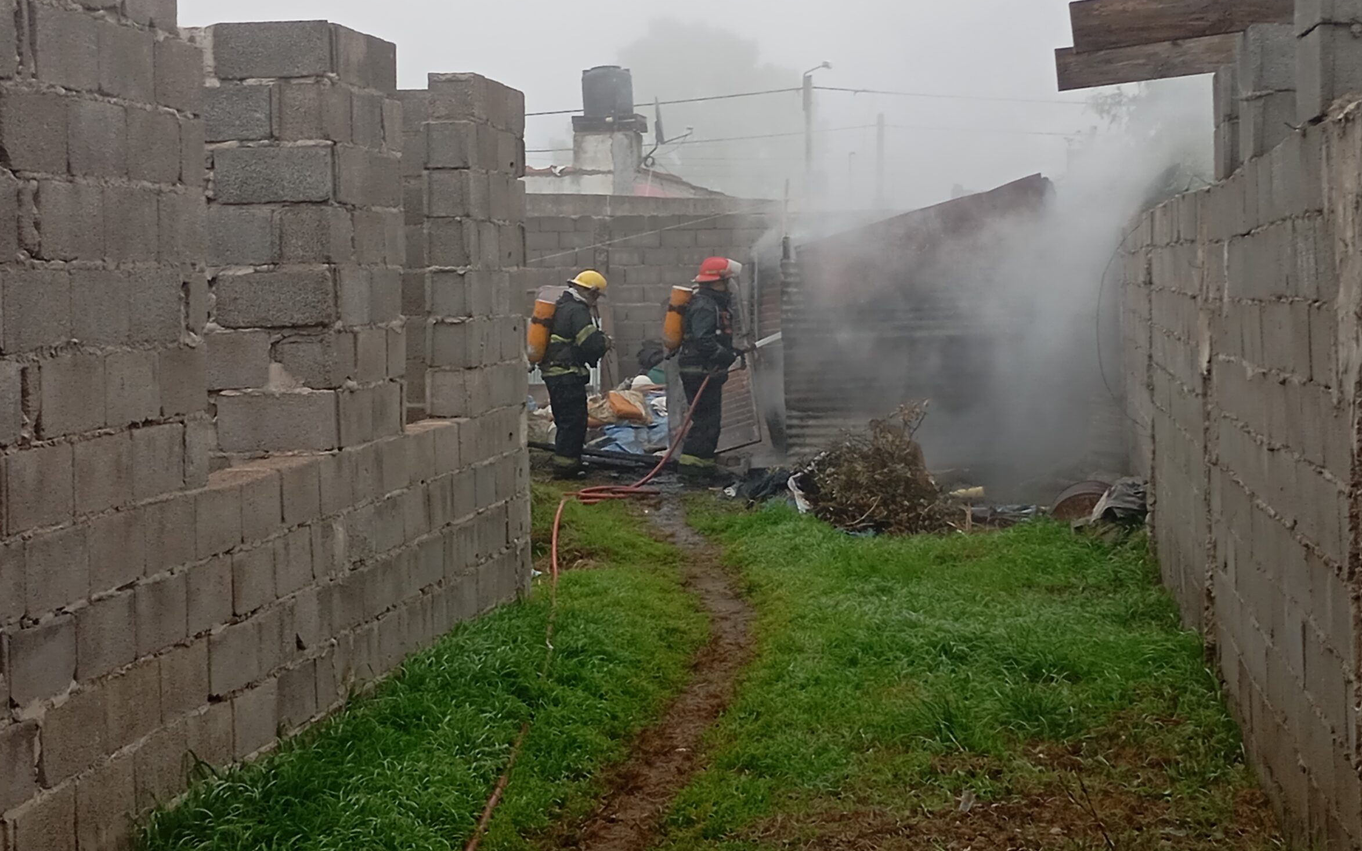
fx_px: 2450
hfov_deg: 31.1
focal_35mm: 66
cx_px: 729
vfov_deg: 19.7
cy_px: 375
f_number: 1.8
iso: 148
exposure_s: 1/100
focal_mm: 4.27
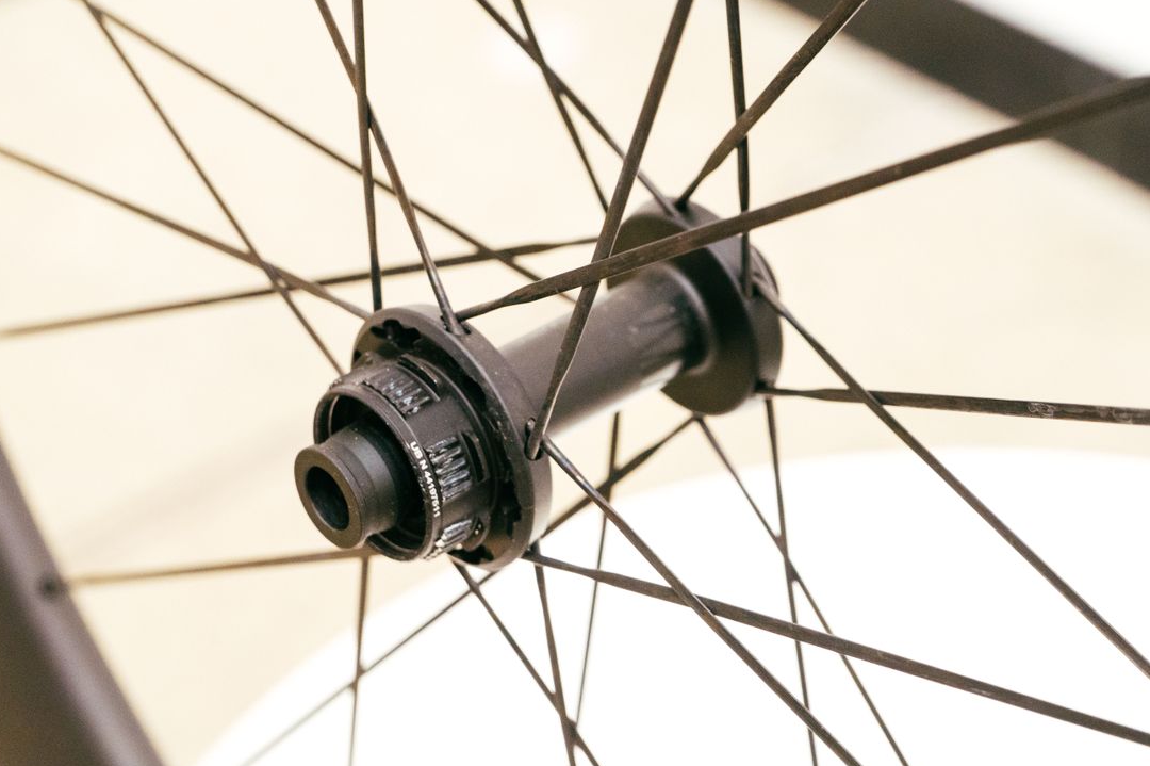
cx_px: 606
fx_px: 2650
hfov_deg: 24.5
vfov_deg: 16.4
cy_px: 346
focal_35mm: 83
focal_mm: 70
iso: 6400
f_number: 8
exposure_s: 1/125
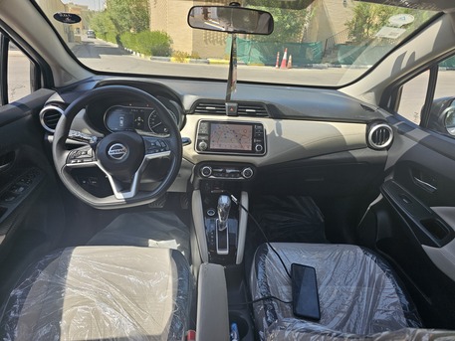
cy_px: 170
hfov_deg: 73.9
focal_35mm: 23
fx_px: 302
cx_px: 228
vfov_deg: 58.9
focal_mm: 6.3
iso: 10
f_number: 1.7
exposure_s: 1/211
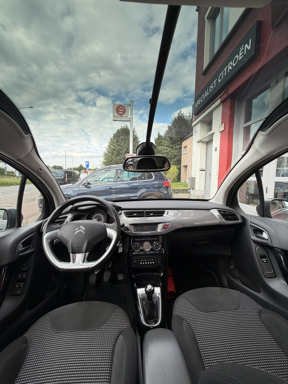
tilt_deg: -4.6
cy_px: 192
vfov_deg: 102.1
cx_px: 144
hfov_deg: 85.7
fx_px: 155
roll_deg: -1.2
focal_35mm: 14
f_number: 2.2
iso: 40
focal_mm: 2.22
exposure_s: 1/121
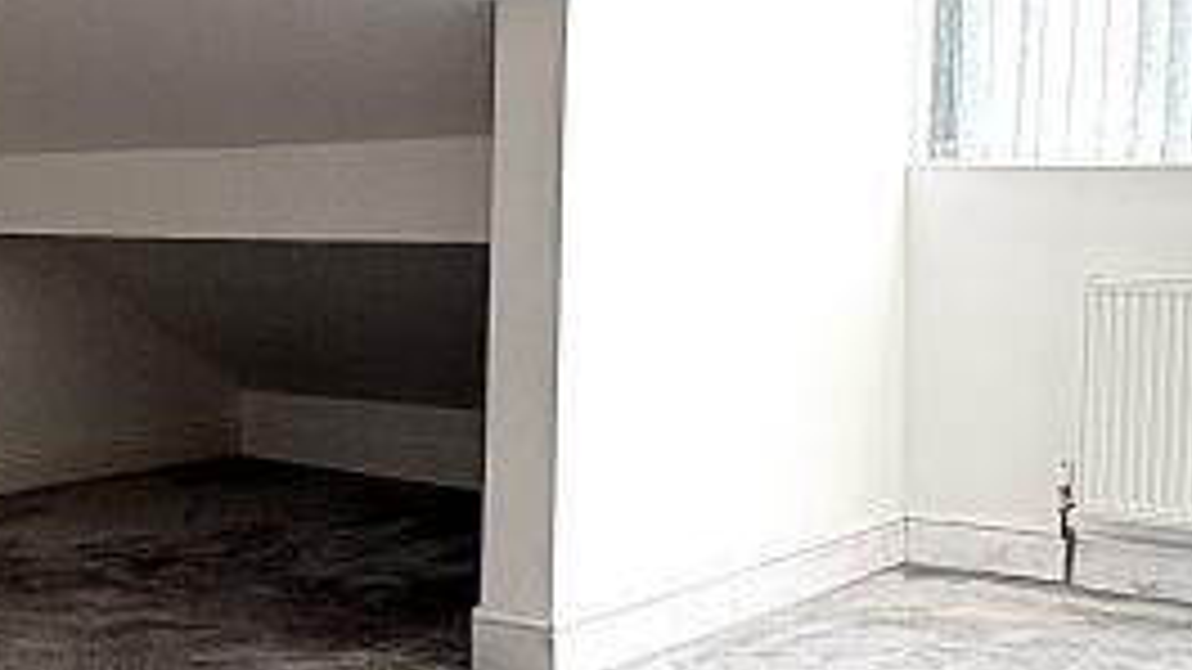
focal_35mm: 59
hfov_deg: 34.7
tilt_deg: -7.0
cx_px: 292
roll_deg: +0.1
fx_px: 1865
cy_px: 387
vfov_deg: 20.4
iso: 64
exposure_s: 1/320
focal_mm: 2.22
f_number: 2.2
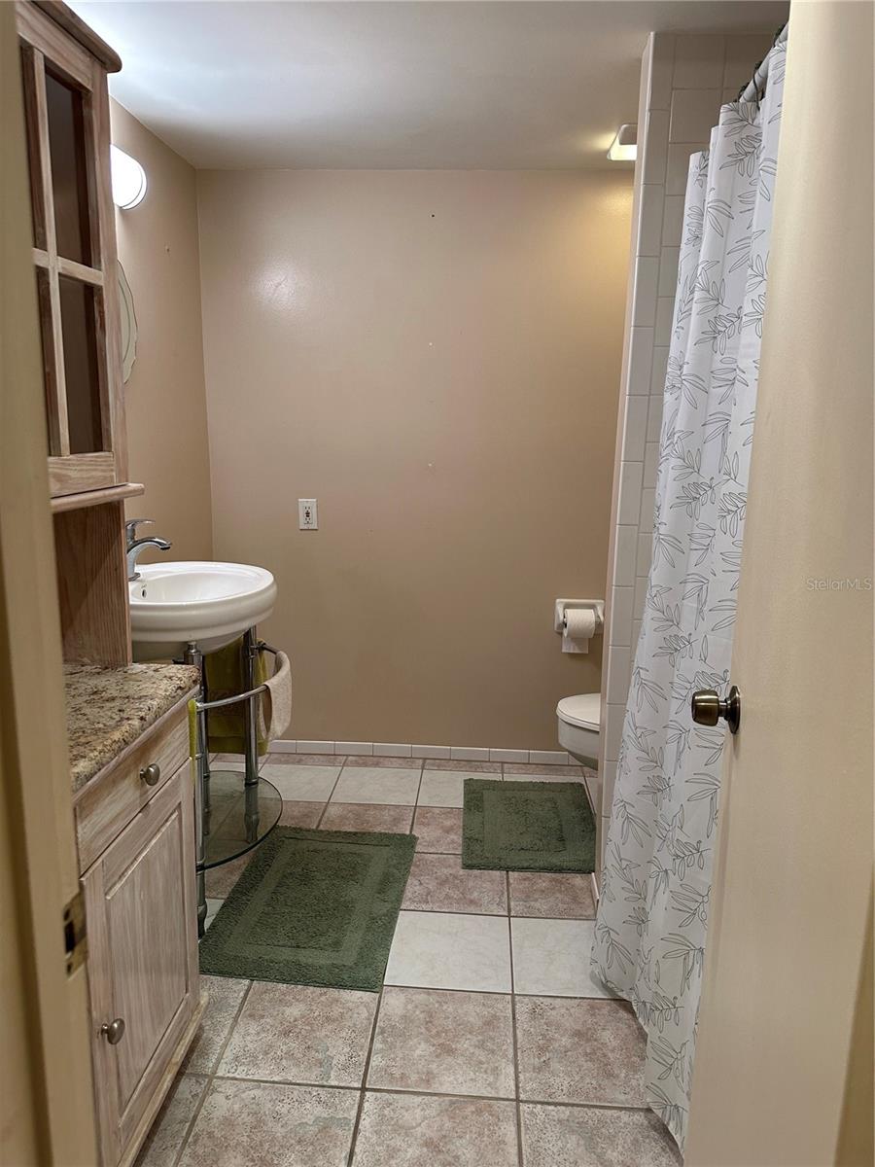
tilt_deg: -10.9
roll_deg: -1.0
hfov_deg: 56.8
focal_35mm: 24
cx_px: 438
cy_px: 584
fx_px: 809
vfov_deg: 71.6
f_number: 1.78
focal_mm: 6.86
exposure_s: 1/120
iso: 160
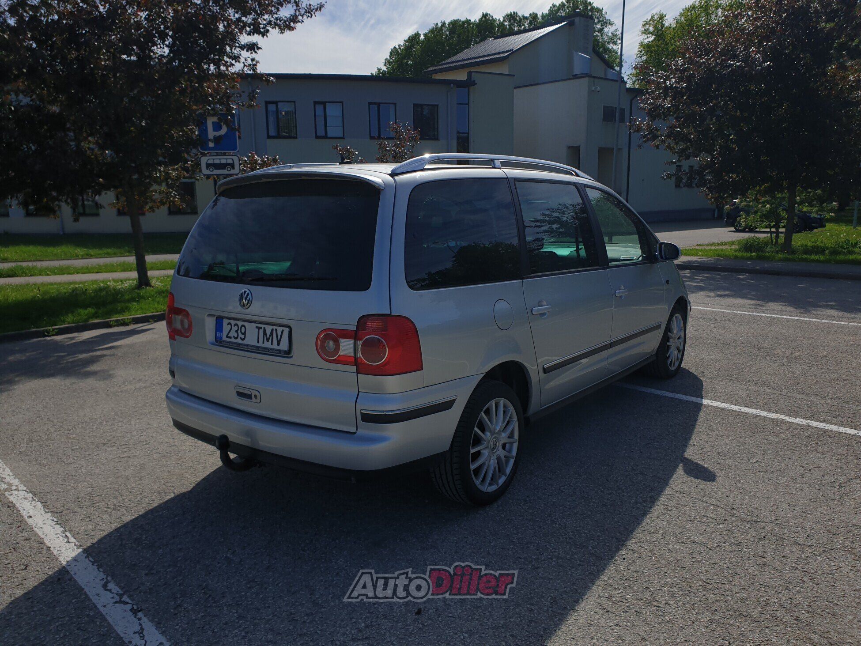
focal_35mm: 26
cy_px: 323
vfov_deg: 53.1
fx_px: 647
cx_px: 430
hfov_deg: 67.3
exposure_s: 1/4329
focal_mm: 4.3
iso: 50
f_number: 2.4
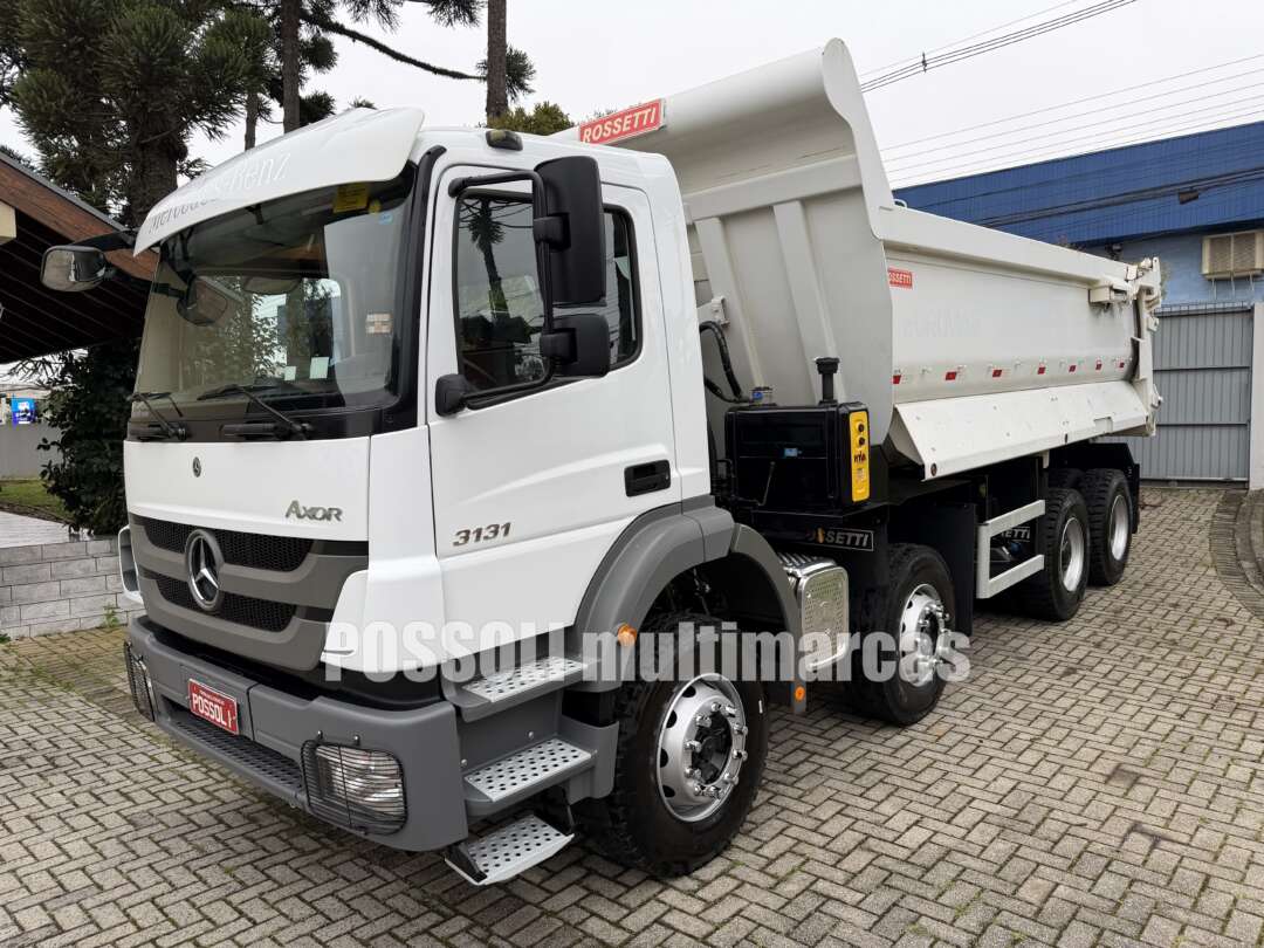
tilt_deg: -3.6
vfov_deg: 56.8
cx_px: 632
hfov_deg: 71.6
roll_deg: +0.3
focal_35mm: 24
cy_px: 474
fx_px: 876
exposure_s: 1/355
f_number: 1.78
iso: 80
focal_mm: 6.76
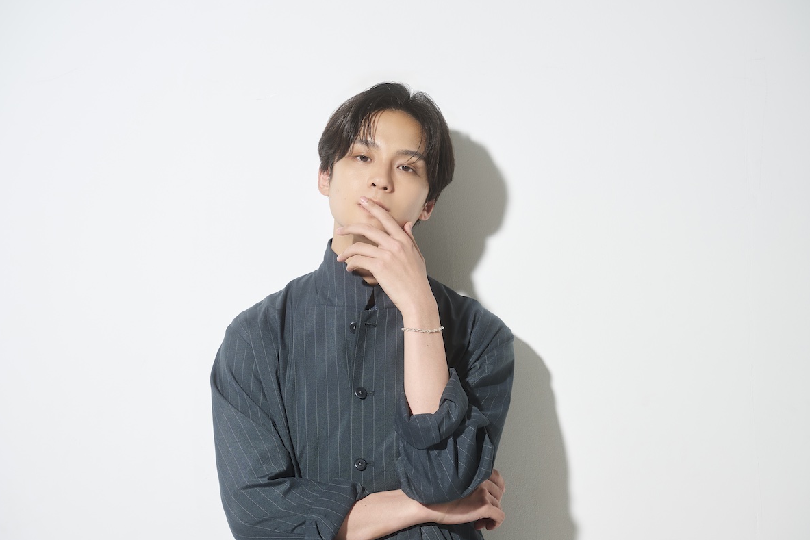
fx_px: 1598
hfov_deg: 28.5
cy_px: 271
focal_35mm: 71
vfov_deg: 19.2
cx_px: 409
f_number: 7.1
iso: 250
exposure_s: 1/160
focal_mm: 70
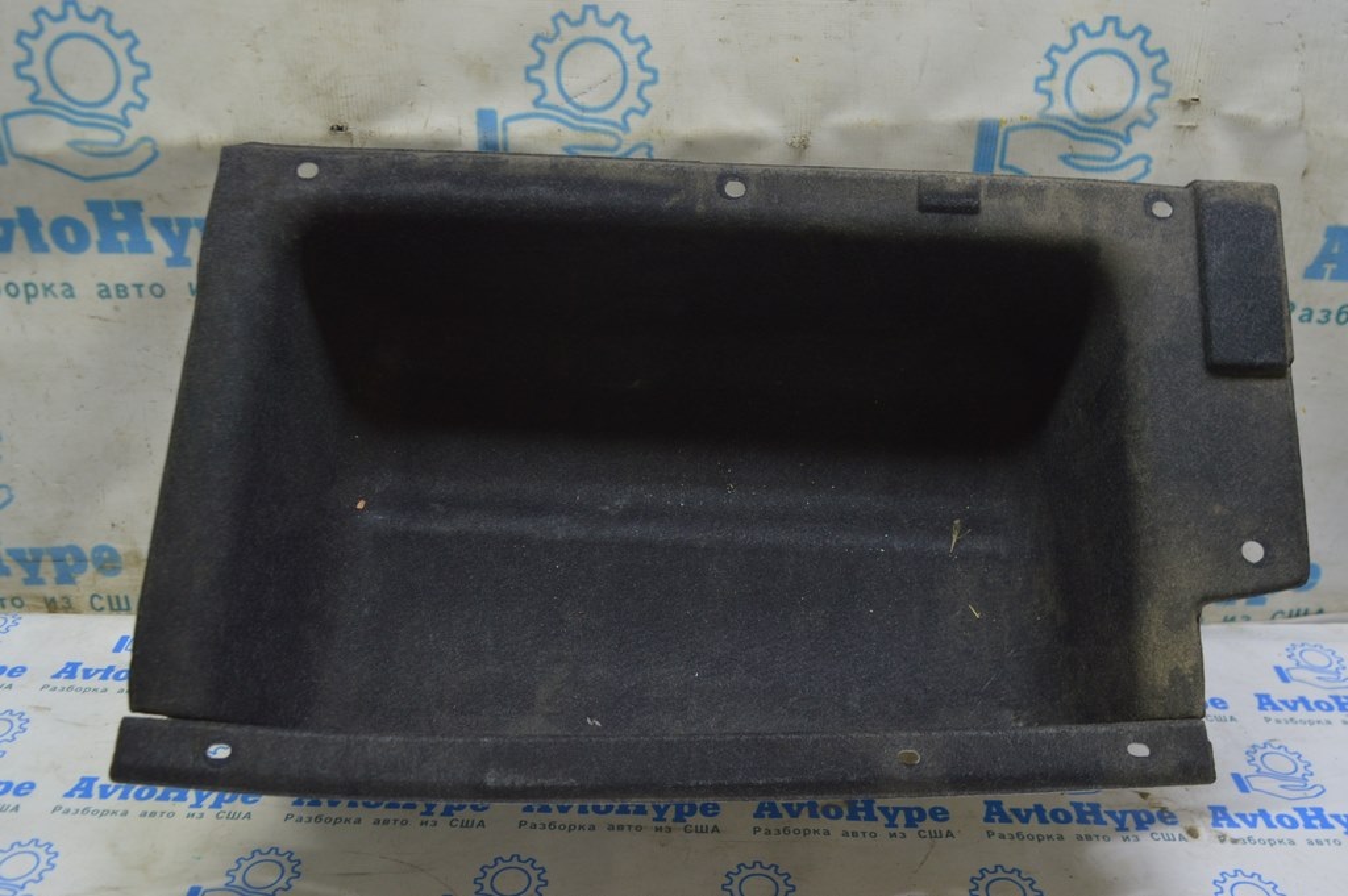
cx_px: 674
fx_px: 1235
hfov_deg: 57.3
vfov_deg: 39.9
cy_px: 448
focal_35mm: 33
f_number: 5.6
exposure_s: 1/20
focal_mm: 22
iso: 400
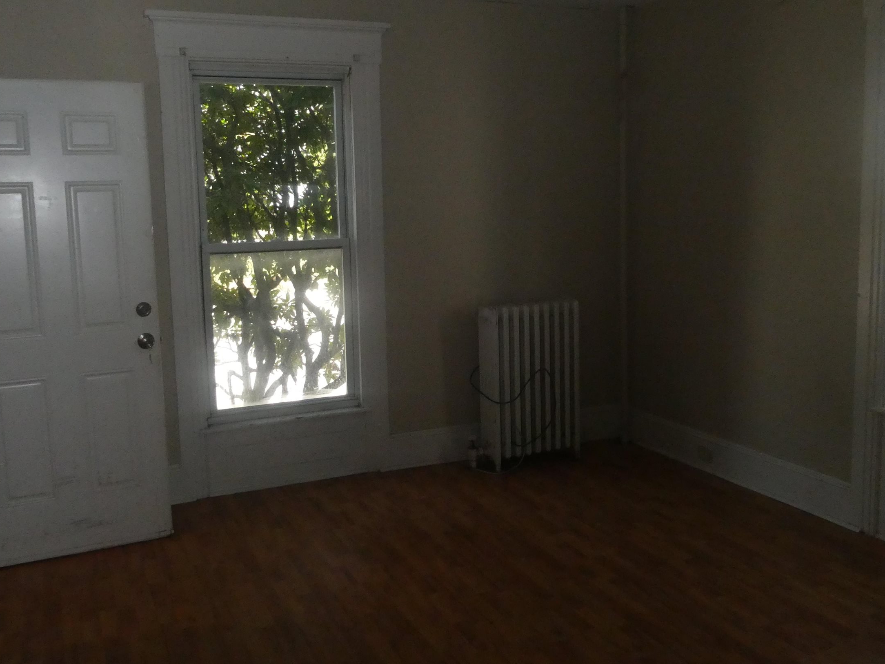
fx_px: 869
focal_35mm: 34
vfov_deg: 41.8
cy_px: 314
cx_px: 451
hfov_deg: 54.0
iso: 800
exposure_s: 1/500
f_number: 3.3
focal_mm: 4.3
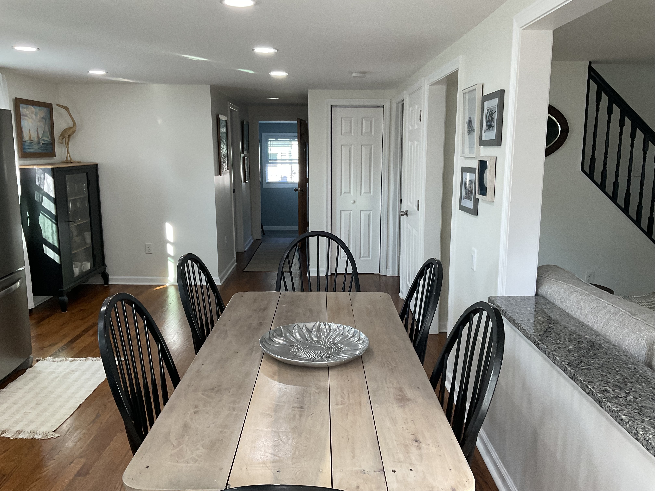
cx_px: 328
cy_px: 246
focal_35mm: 29
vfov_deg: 48.2
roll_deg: -0.4
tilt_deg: -10.6
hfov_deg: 61.7
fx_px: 549
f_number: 1.8
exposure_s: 1/120
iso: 64
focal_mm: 3
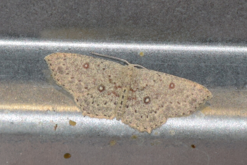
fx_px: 1442
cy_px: 82
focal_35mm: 210
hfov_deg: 9.8
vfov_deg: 6.6
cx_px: 124
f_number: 5.6
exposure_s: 1/60
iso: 320
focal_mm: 140
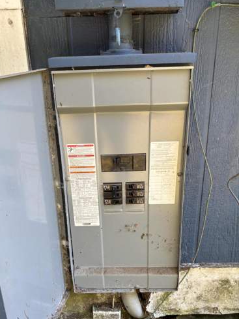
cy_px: 185
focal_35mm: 34
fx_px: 313
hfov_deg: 41.8
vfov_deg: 53.7
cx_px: 115
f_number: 1.6
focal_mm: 5.96
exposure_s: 1/121
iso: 50
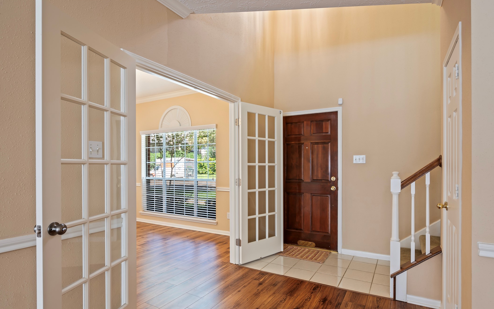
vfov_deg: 59.6
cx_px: 247
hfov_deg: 85.1
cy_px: 168
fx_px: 269
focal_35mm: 20
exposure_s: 1/3
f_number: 6.3
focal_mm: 19
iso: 125
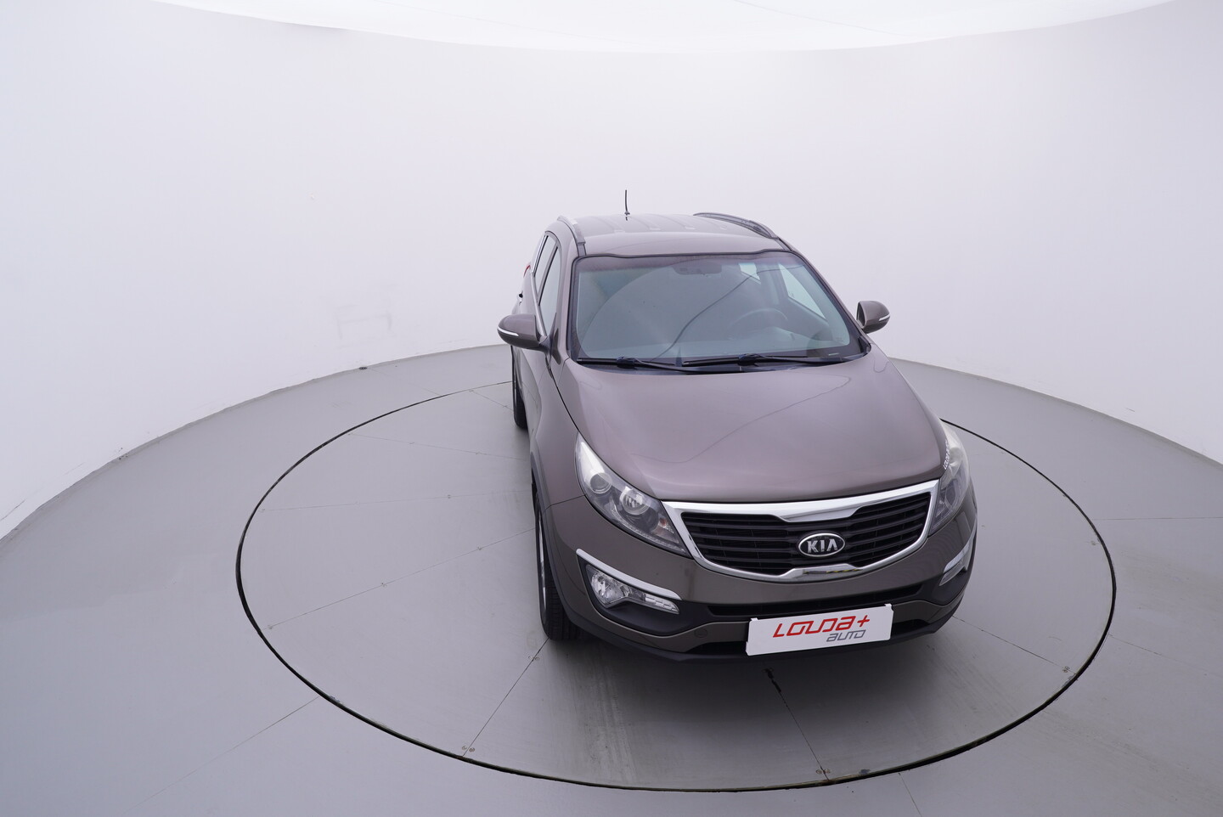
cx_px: 612
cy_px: 408
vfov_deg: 56.2
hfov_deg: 77.3
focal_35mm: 22
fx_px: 765
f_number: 5
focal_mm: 15
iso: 200
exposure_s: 1/80
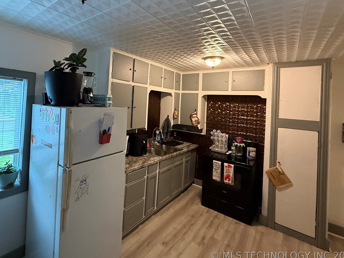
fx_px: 179
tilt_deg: +1.1
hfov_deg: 86.7
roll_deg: -2.8
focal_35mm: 18
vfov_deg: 70.5
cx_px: 138
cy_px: 97
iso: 500
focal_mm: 2.22
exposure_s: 1/60
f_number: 2.2
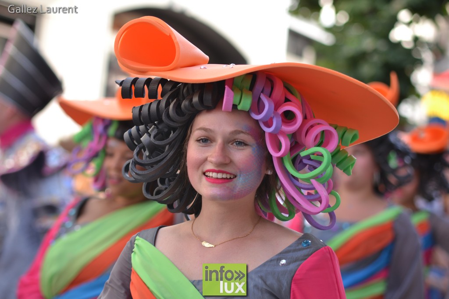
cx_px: 224
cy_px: 150
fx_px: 1590
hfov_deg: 16.1
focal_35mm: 128
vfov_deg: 10.8
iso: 100
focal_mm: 85
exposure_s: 1/250
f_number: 2.8
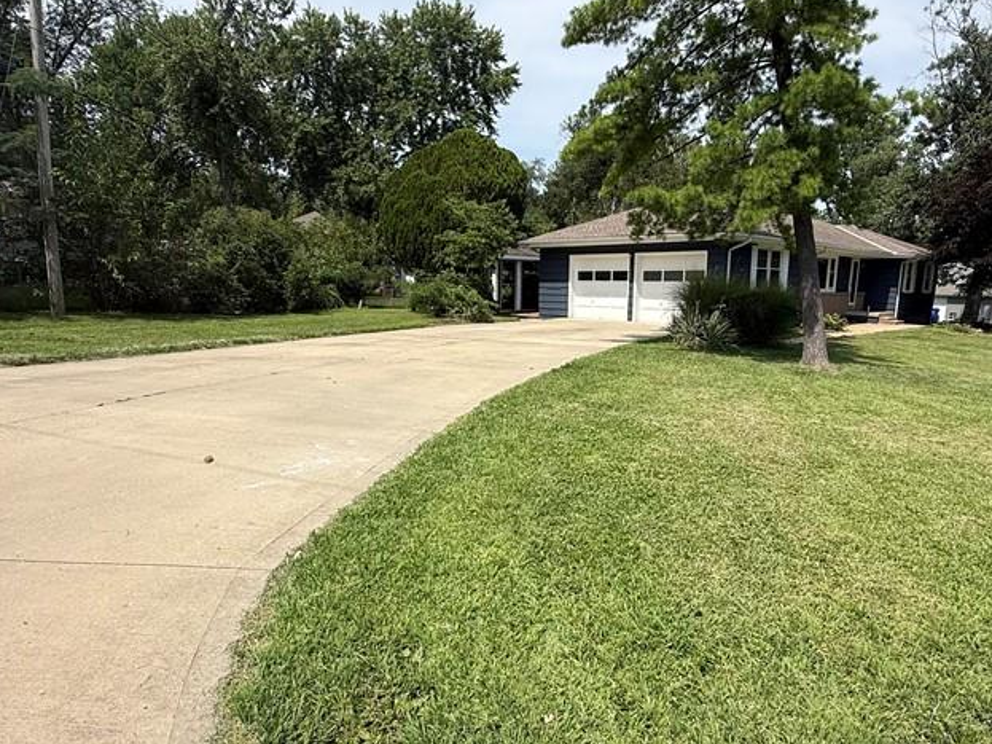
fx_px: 659
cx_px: 522
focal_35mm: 23
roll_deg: -1.7
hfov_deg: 73.9
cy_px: 414
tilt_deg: -12.1
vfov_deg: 58.7
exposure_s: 1/2092
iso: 50
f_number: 2.2
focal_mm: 2.22
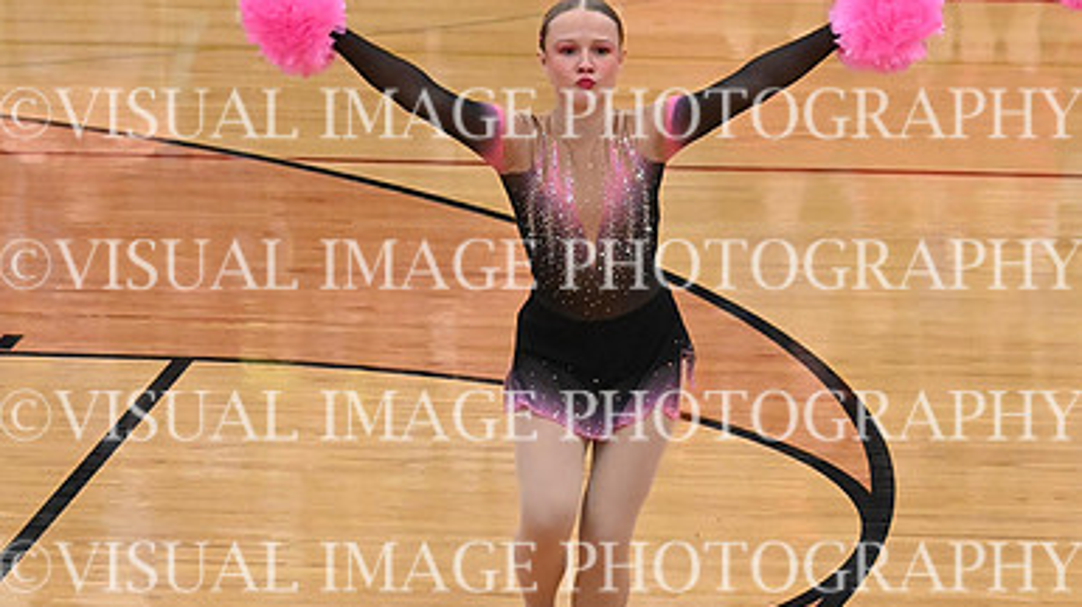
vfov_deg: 4.2
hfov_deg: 7.5
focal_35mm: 289
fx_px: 8286
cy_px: 340
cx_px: 541
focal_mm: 122
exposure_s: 1/400
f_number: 4
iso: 8000
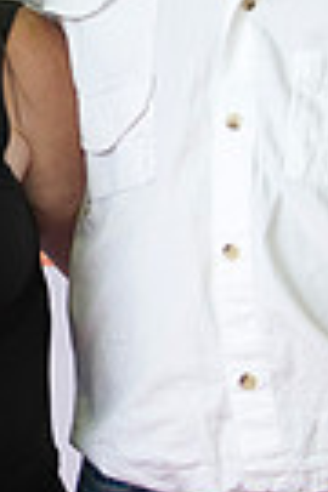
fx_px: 2118
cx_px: -157
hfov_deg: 8.7
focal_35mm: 155
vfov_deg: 13.1
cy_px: 15
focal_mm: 36
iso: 640
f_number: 3.2
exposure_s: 1/125
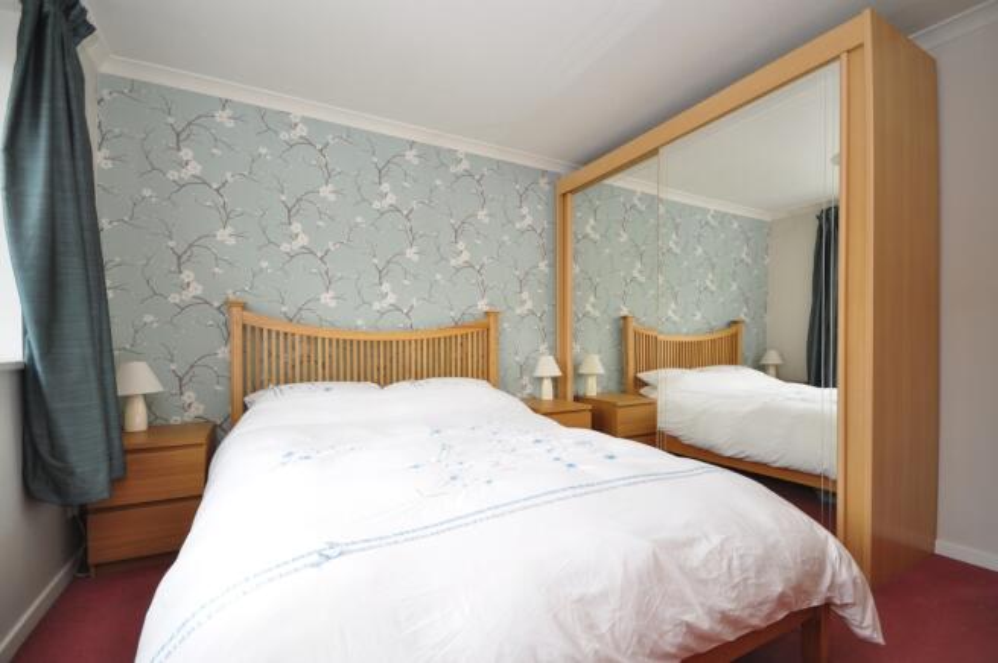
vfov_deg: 77.2
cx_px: 499
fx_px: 415
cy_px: 332
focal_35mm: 15
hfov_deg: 100.4
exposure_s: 1/25
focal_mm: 10
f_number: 4
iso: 200
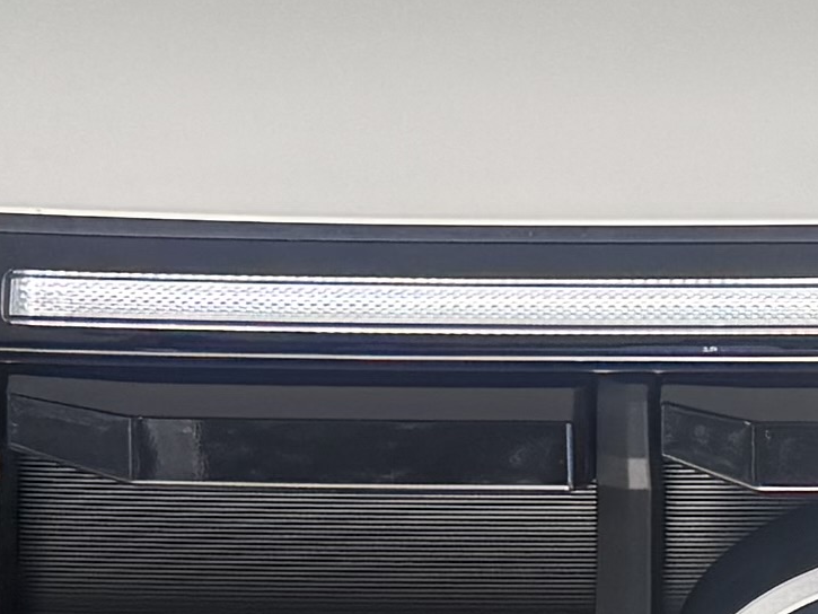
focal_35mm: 189
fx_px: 4467
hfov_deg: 10.3
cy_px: 416
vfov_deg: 7.9
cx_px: 1049
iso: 80
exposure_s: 1/563
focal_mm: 6.76
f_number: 1.78
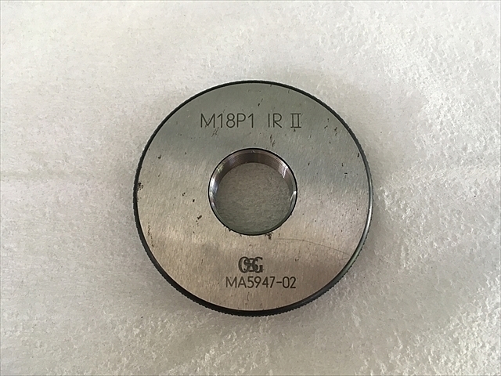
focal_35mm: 29
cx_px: 250
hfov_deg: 61.7
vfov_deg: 48.2
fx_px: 420
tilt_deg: -81.0
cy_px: 188
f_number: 2.2
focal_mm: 4.15
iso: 50
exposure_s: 1/30
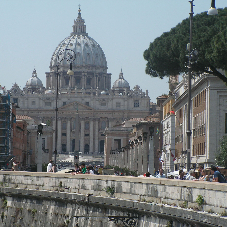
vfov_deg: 11.3
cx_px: 94
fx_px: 1143
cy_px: 114
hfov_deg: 11.3
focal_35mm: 154
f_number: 4.8
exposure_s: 1/500
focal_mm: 21.8
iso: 50
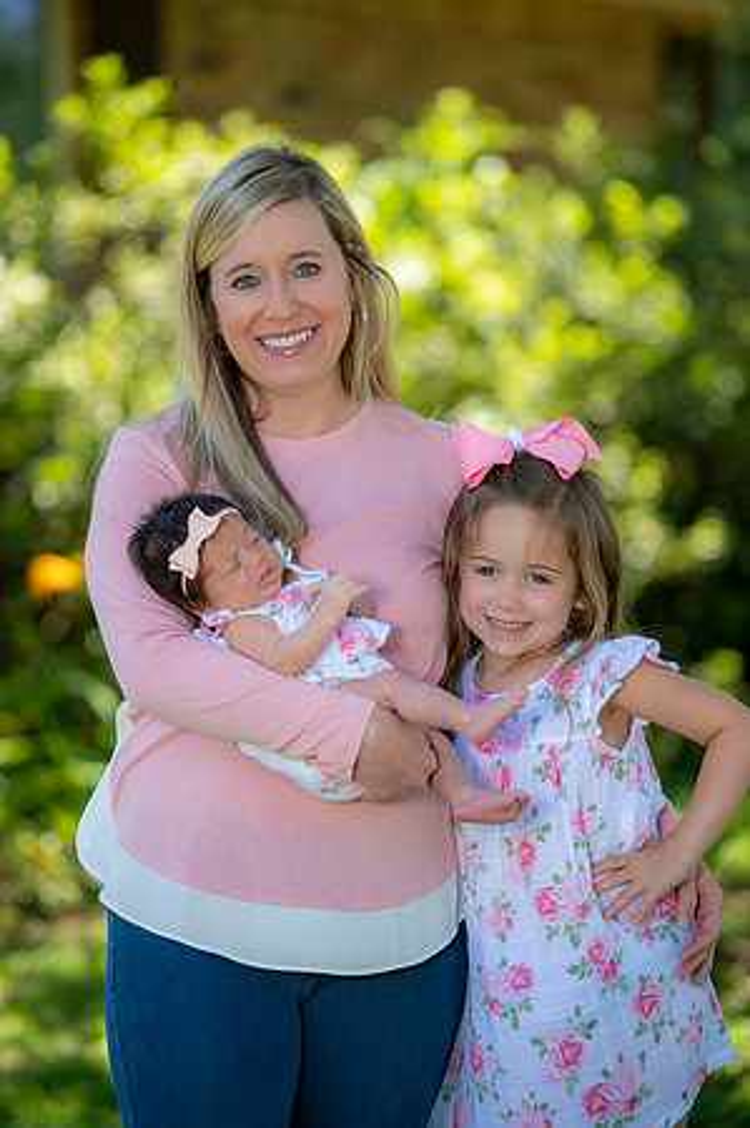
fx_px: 4855
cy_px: 564
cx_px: 375
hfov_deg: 8.8
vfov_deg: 13.3
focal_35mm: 155
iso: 100
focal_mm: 155
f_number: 2.8
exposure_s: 1/250
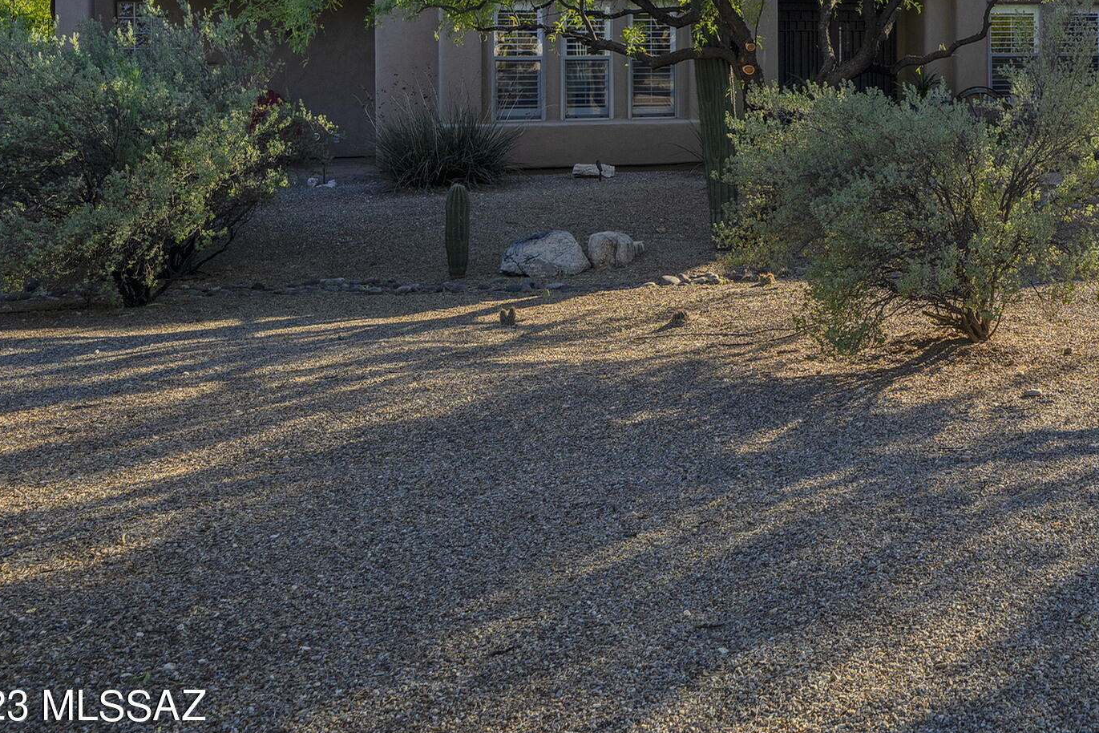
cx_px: 1024
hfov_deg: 37.3
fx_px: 1496
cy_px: 26
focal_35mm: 49
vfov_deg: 26.3
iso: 100
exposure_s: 1/160
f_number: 9
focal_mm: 24
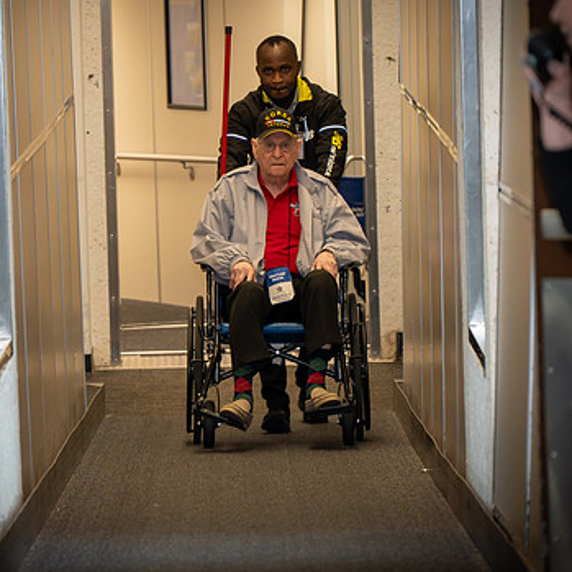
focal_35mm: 282
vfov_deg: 6.2
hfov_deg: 6.2
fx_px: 5272
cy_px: 280
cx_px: 207
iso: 2500
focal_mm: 200
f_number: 6.3
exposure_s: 1/100
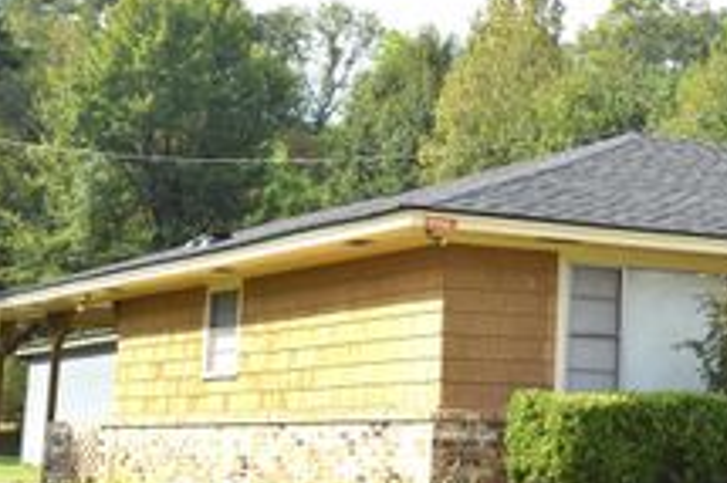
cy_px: 25
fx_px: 2041
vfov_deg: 13.4
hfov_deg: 19.6
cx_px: 730
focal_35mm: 101
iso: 100
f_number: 9.5
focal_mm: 29
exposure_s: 1/200
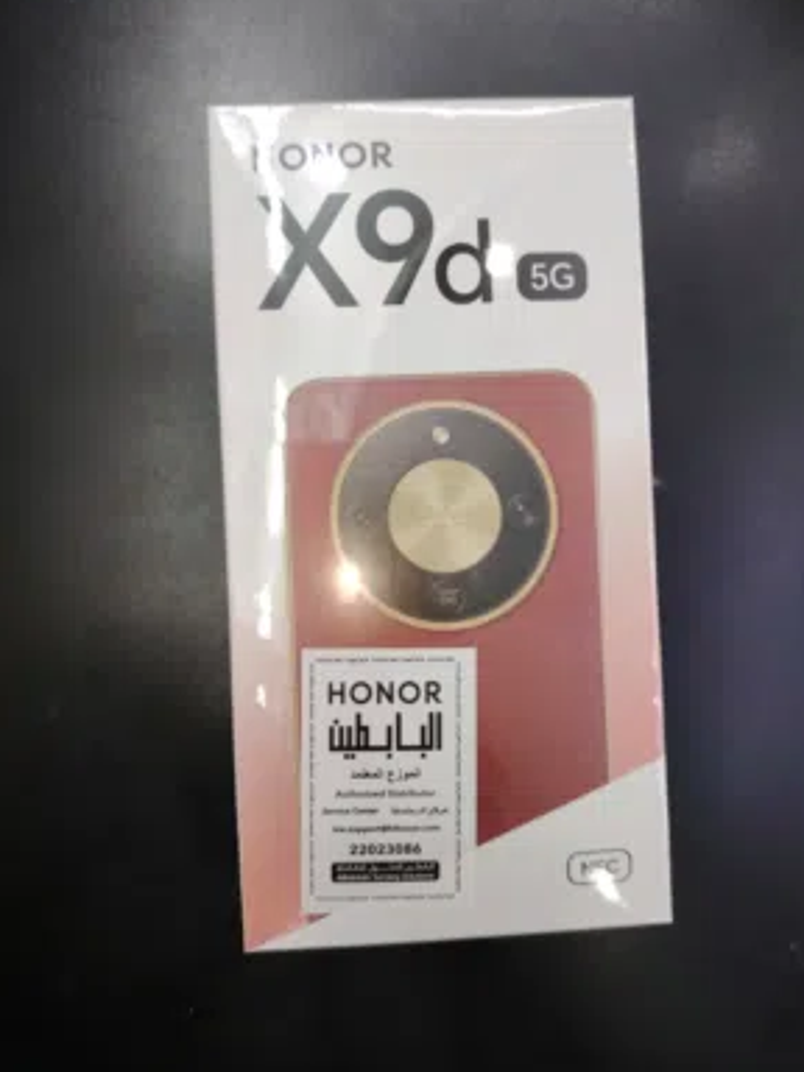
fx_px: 774
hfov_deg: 54.9
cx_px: 416
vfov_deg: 69.4
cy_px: 528
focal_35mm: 25
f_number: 1.75
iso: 154
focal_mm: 5.25
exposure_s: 1/100
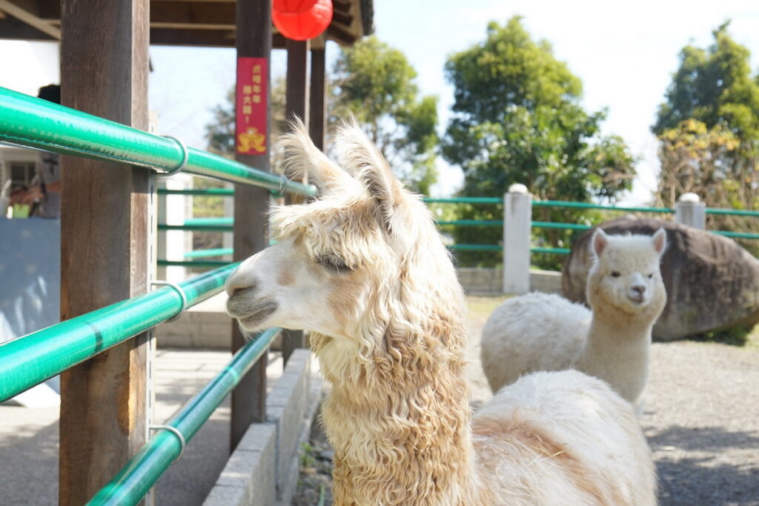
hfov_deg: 39.6
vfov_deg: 27.0
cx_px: 380
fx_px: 1054
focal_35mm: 50
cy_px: 253
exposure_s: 1/250
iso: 320
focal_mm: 50
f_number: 7.1
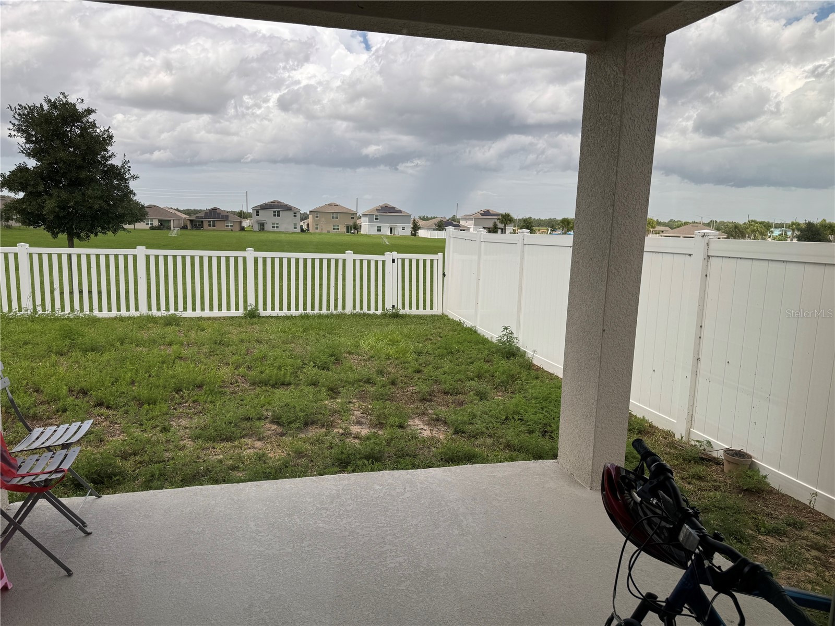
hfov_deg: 71.6
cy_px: 313
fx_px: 579
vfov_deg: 56.8
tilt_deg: -9.7
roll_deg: -1.9
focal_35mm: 24
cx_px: 418
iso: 80
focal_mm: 6.76
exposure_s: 1/3413
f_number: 1.78
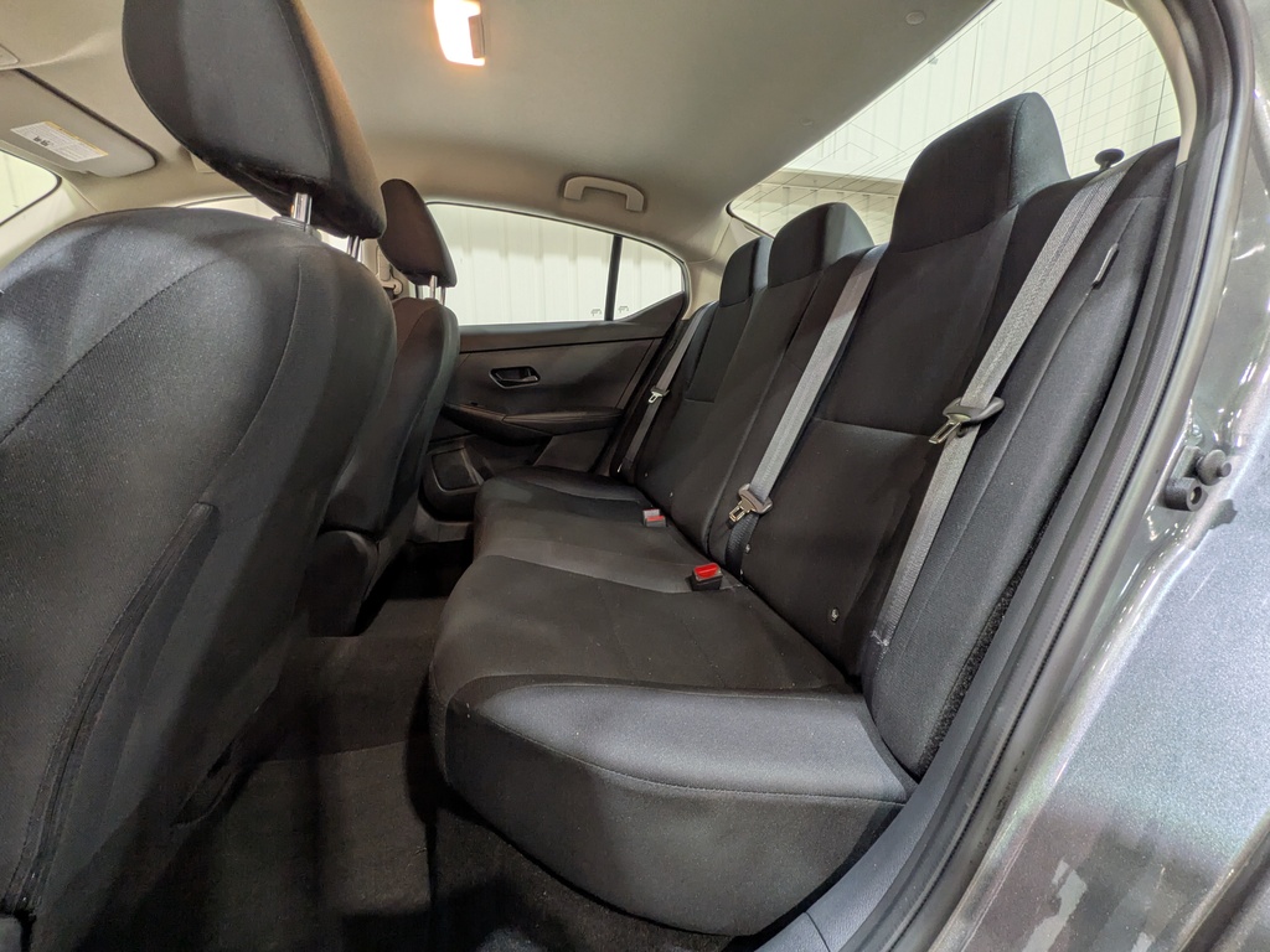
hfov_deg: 102.1
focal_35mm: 14
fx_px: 514
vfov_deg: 85.7
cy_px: 476
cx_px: 635
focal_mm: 1.83
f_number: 2.2
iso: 64
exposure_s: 1/24
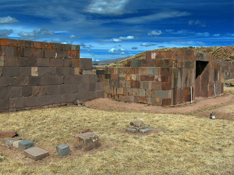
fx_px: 250
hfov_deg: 50.2
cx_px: 117
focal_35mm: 37
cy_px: 88
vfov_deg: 38.6
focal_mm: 7.6
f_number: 6.7
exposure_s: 1/302
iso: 100
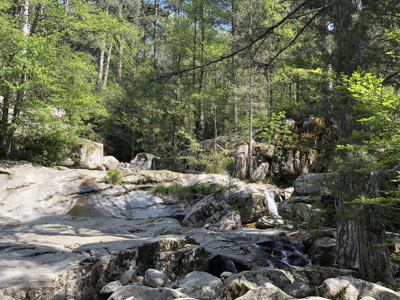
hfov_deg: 36.8
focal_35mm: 52
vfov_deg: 28.0
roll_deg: +0.1
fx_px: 601
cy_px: 150
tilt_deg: +11.5
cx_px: 200
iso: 16
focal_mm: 6
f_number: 2.4
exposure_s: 1/245
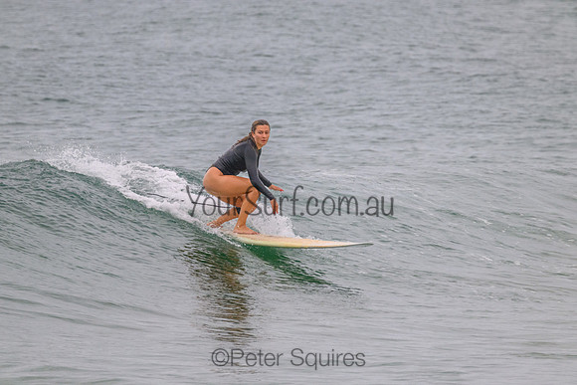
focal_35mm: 800
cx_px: 288
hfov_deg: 2.6
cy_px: 192
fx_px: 12825
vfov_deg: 1.7
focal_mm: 800
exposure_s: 1/1600
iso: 2200
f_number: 11
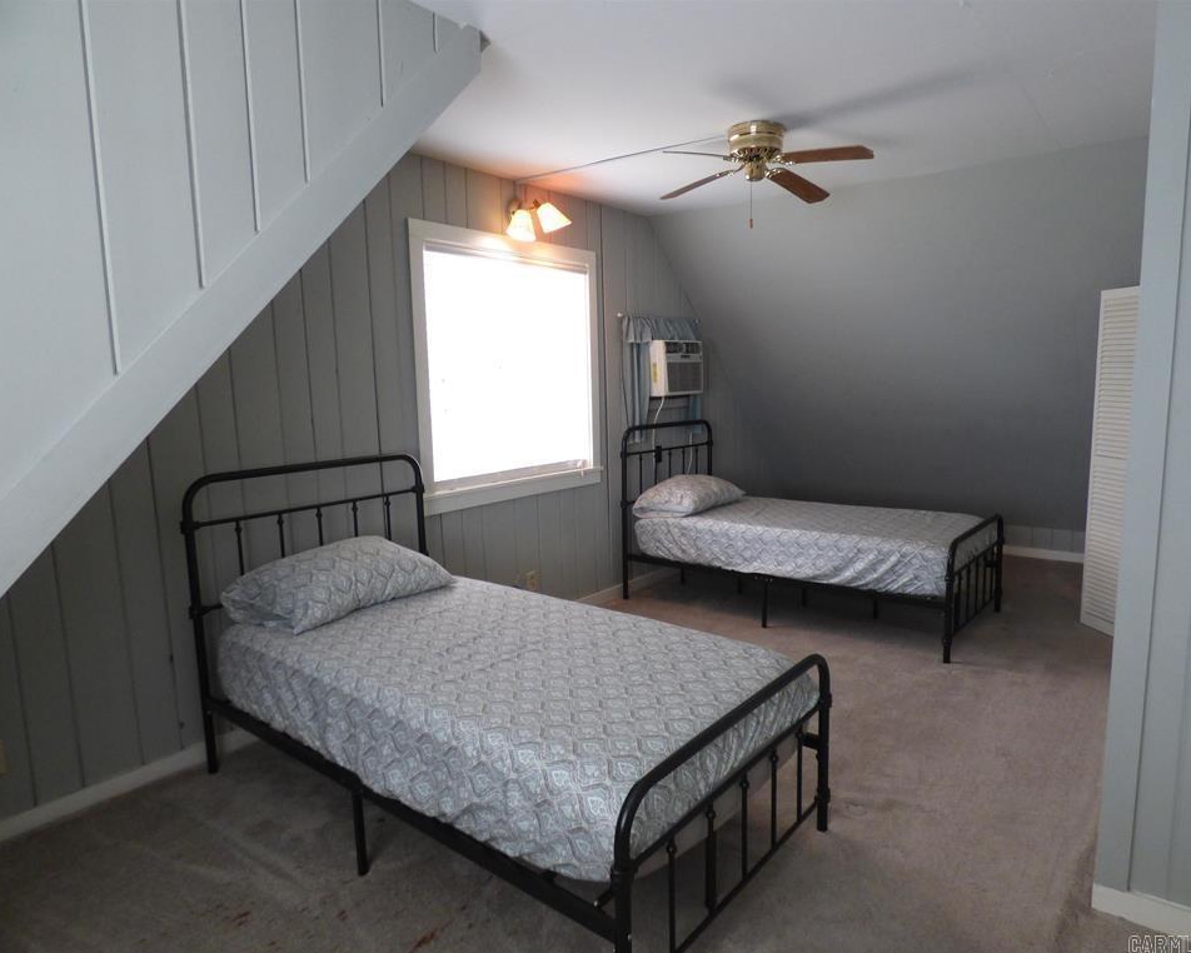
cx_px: 613
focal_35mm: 21
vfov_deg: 65.5
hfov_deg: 77.6
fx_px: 740
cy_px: 479
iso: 250
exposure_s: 1/60
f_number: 2.8
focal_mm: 3.58
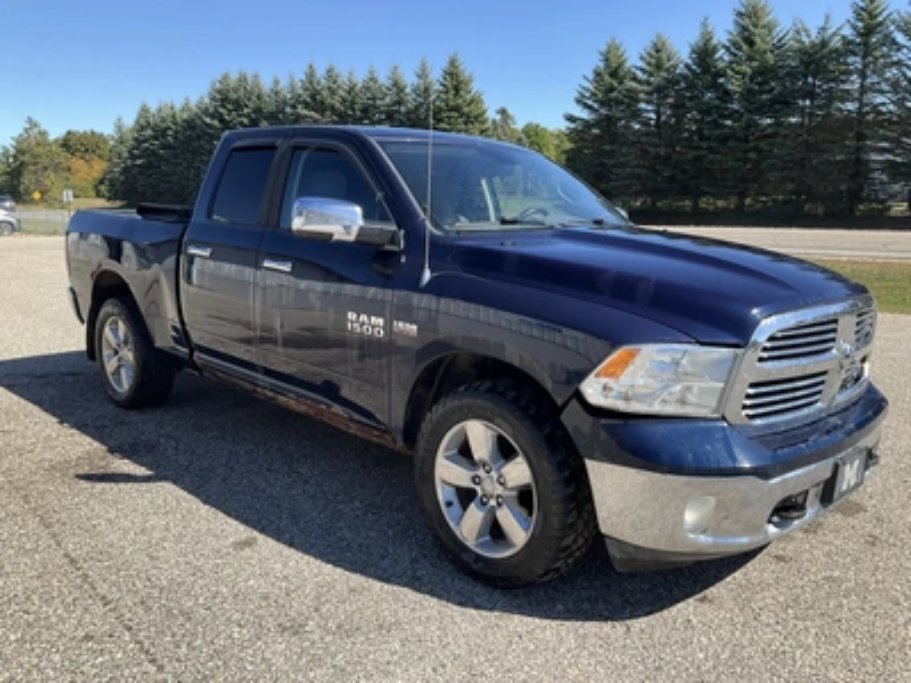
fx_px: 763
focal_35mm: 29
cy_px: 342
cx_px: 456
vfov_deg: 48.2
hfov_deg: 61.7
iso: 25
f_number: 1.8
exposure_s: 1/855
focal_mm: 3
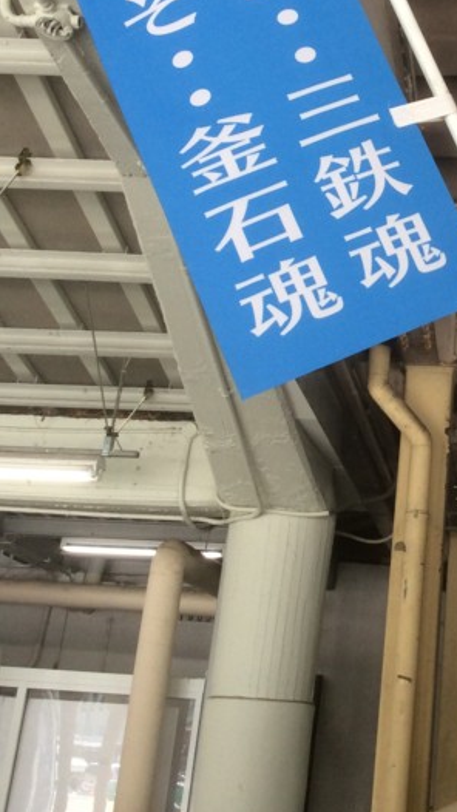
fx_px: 1141
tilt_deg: +23.3
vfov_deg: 38.7
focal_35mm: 53
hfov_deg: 22.0
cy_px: 261
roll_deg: -4.2
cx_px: 435
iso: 50
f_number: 2.4
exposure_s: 1/120
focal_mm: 3.3
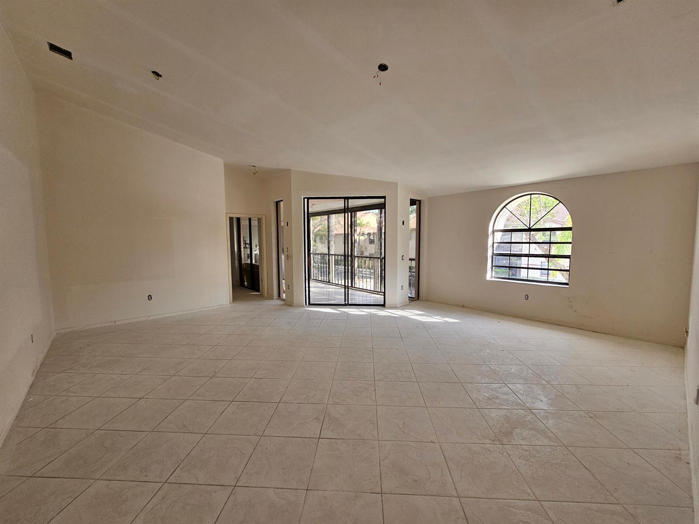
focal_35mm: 13
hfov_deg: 106.2
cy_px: 262
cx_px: 350
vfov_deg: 89.9
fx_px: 263
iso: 80
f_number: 2.2
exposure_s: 1/120
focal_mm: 2.2
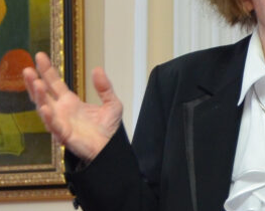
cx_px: 287
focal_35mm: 90
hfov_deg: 20.4
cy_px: 21
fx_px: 705
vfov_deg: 16.8
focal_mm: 28
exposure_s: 1/30
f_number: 5
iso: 720
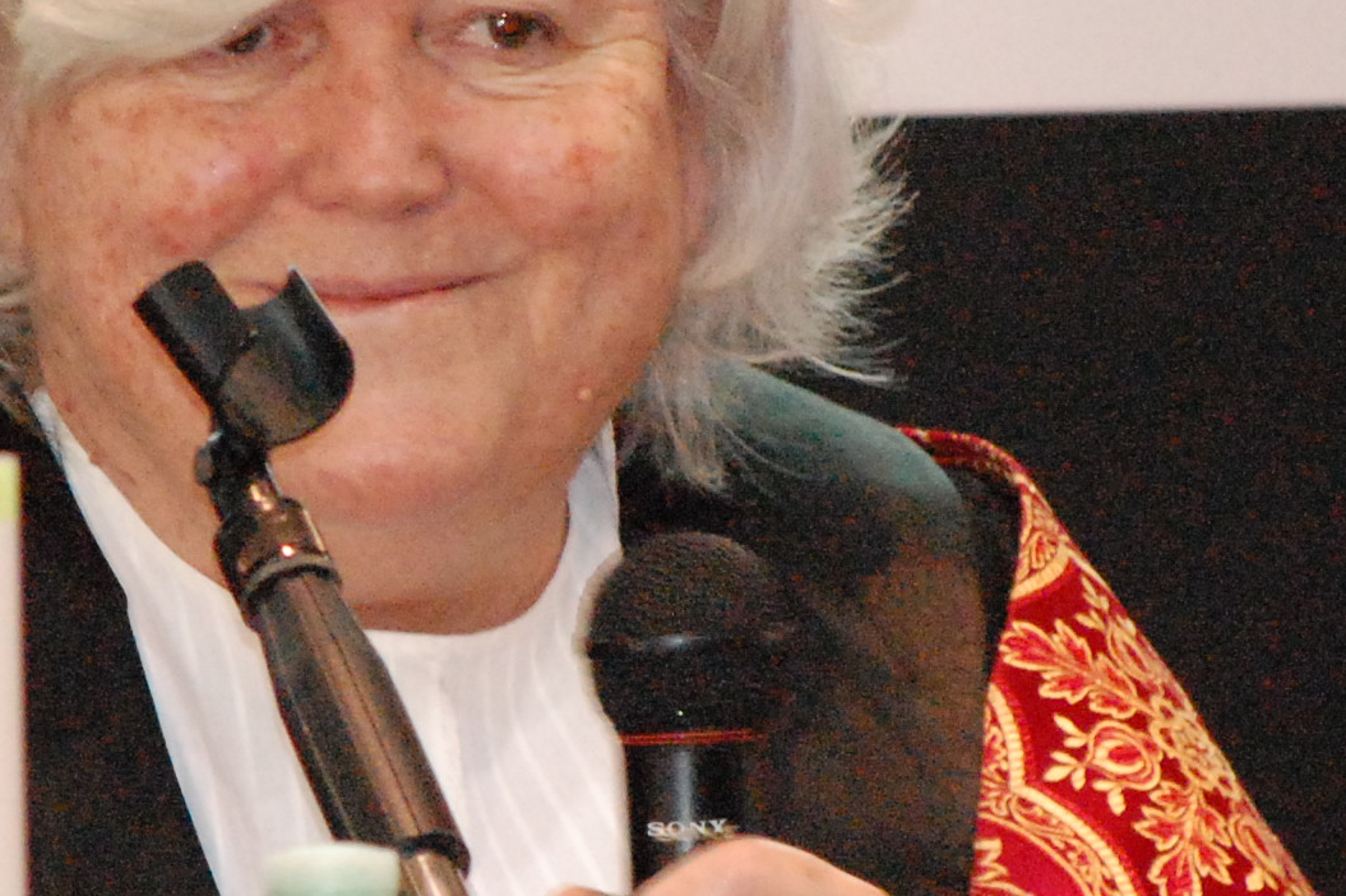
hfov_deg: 2.4
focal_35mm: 855
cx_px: 406
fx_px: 31946
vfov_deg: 1.6
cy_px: 540
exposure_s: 1/60
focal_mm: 200
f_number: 5.6
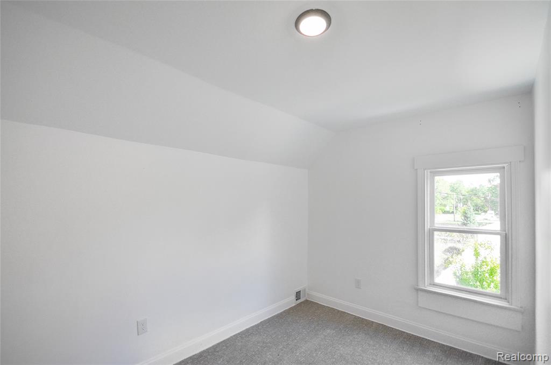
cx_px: 276
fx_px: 229
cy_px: 182
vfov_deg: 77.1
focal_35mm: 15
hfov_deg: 100.5
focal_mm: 10
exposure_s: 1/125
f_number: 5.6
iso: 360
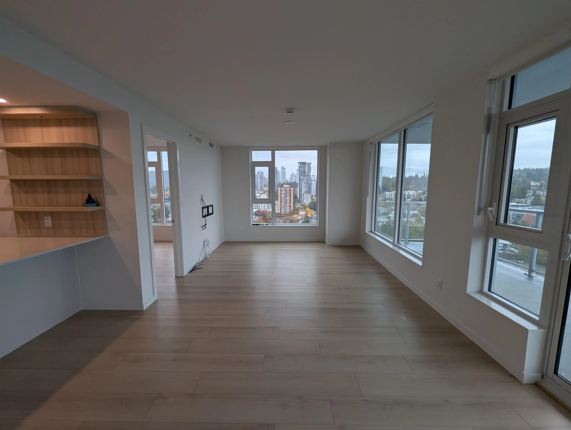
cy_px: 215
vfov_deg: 90.1
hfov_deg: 106.1
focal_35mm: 13
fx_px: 215
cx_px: 286
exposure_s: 1/120
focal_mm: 1.95
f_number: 2.2
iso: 57
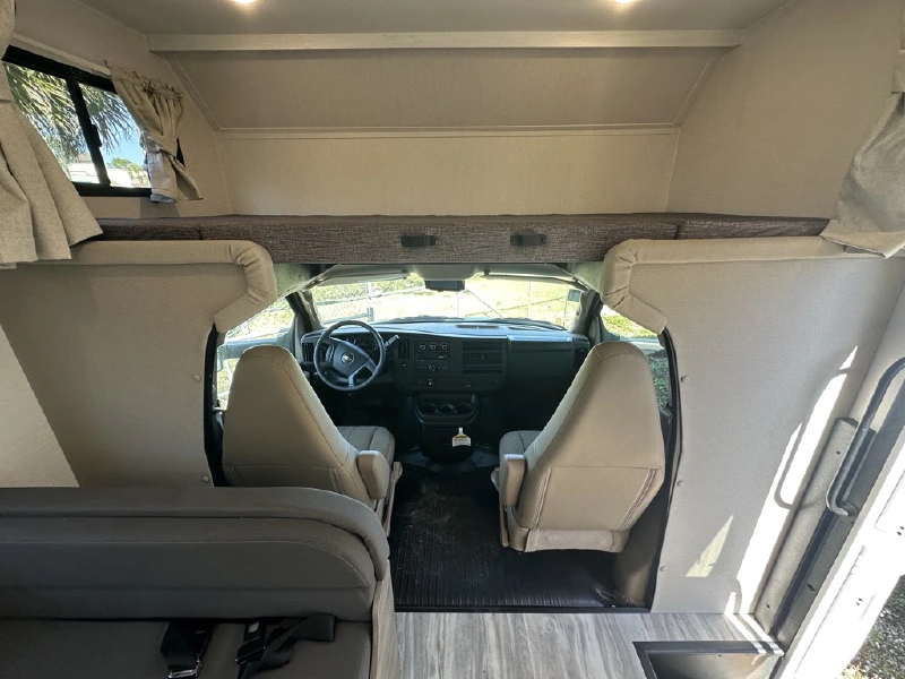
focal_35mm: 14
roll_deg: +1.2
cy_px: 340
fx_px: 366
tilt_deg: -22.0
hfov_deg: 102.1
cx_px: 452
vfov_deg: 85.7
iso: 80
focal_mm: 2.22
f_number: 2.2
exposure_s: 1/99
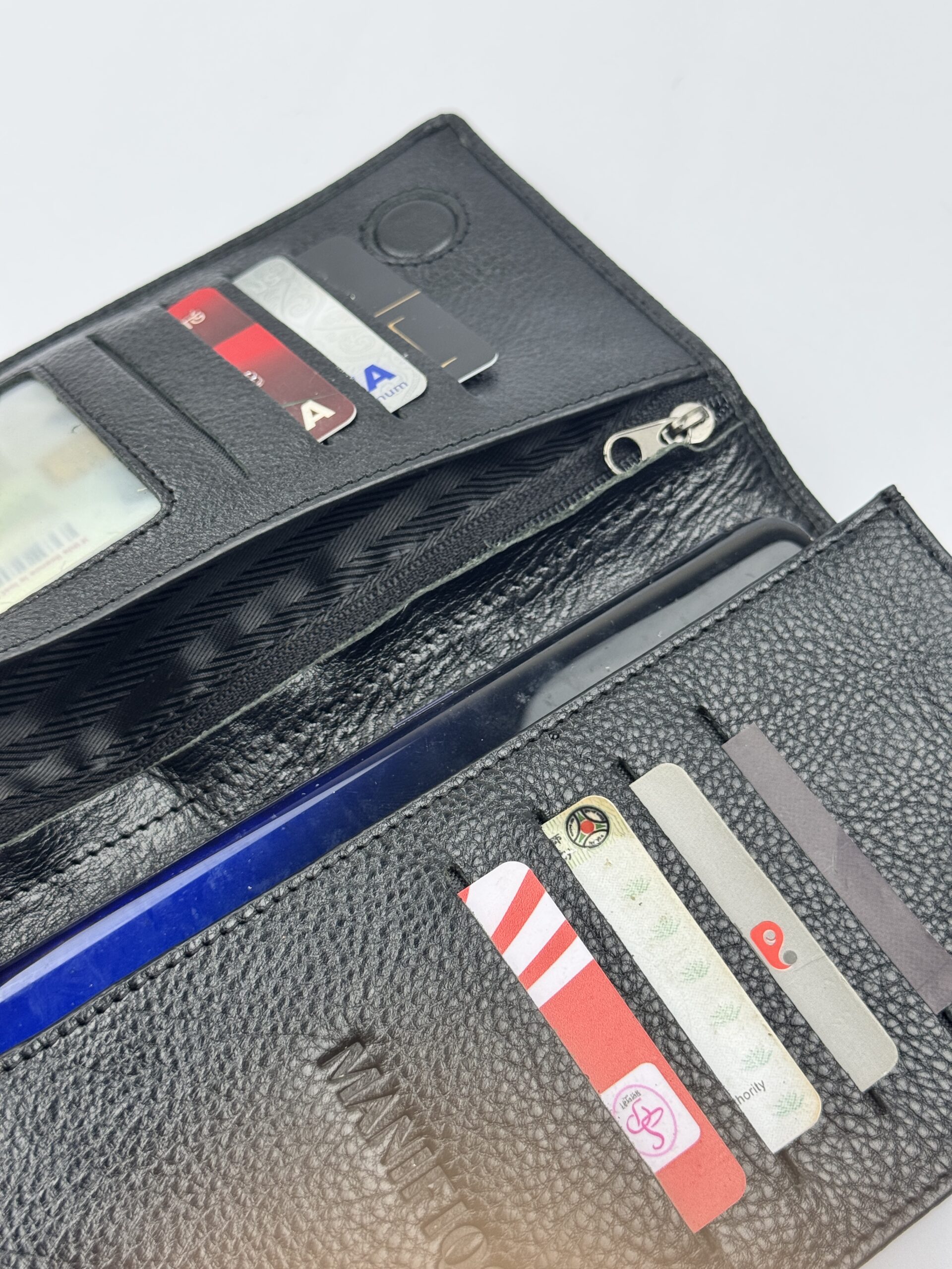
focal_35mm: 48
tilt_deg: -58.6
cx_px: 476
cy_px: 634
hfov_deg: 30.3
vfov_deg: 39.7
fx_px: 1760
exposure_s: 1/159
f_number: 1.78
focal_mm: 6.76
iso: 50
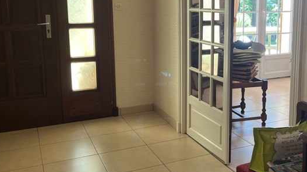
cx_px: 206
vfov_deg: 27.5
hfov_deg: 46.6
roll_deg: +0.1
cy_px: 57
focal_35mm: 43
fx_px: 350
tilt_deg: -8.3
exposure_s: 1/100
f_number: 1.6
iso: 100
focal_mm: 5.1
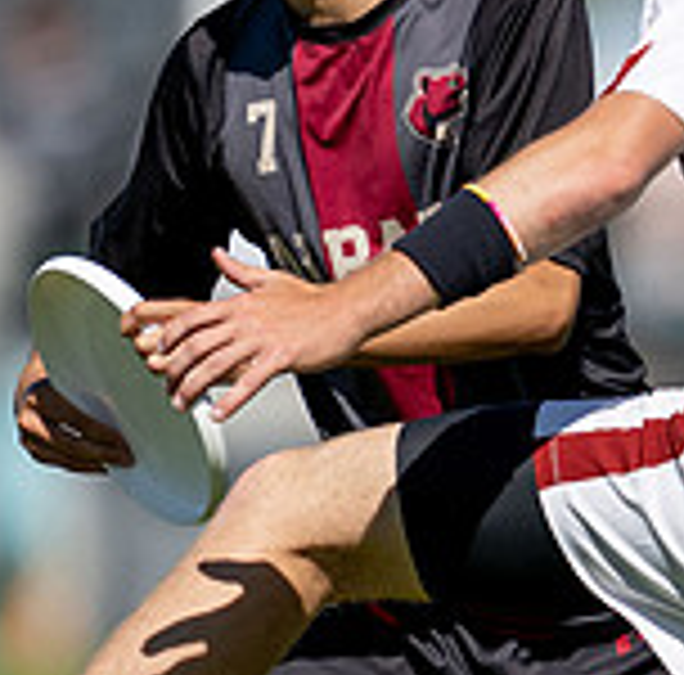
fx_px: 53013
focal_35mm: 2387
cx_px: 666
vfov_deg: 0.7
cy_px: 795
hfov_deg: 0.7
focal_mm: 400
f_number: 2.8
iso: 64
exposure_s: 1/4000
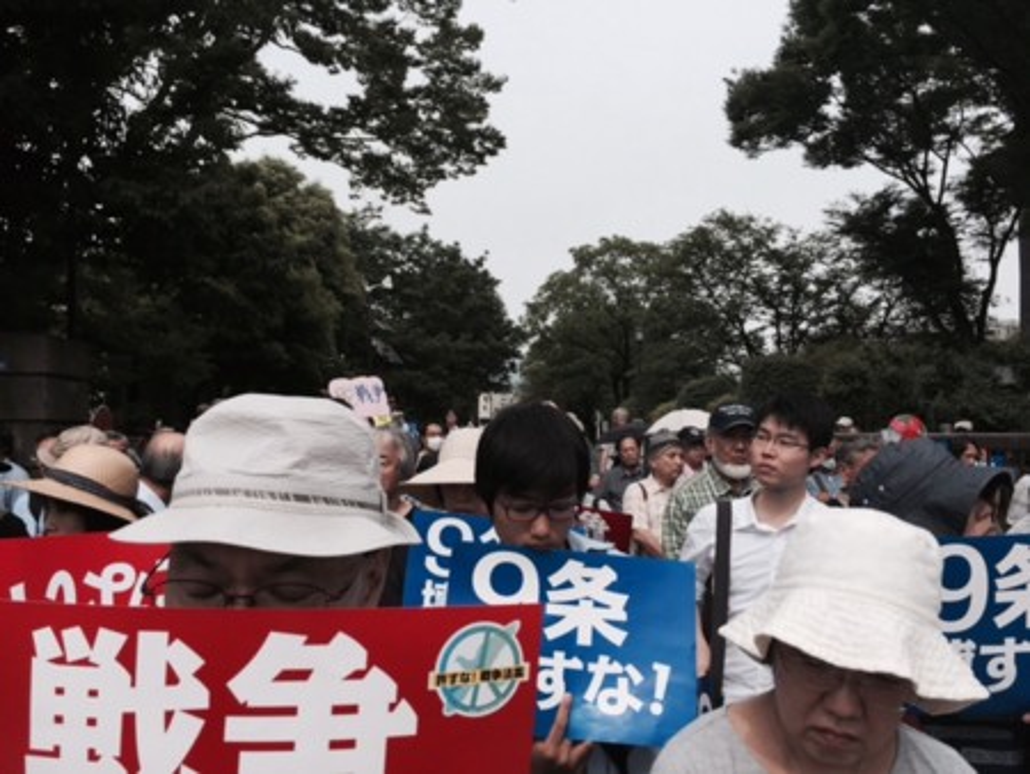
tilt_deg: +8.8
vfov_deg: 48.3
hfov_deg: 61.6
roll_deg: -2.6
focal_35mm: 29
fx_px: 863
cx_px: 515
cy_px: 387
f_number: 2.2
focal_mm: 4.15
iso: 32
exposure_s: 1/1980
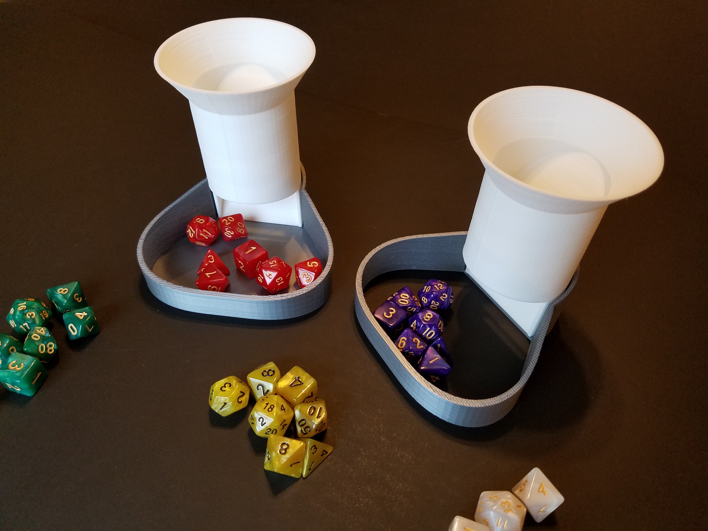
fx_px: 532
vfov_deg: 53.1
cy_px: 266
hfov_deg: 67.3
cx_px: 354
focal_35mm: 26
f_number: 1.7
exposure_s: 1/60
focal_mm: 4.2
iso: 200
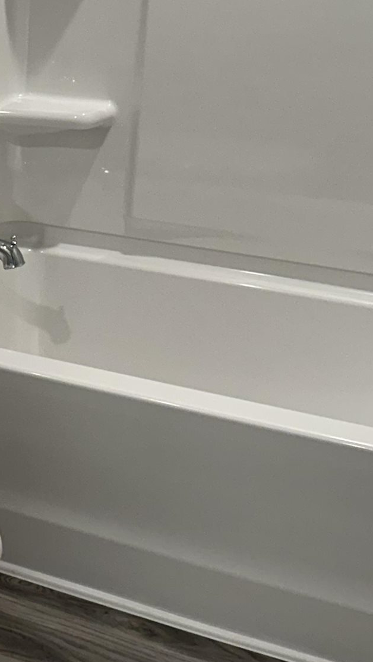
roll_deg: +1.2
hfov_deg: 15.5
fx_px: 1266
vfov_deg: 29.3
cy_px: 262
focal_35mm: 72
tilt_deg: -21.2
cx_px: -186
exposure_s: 1/120
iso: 160
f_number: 1.78
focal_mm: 6.86
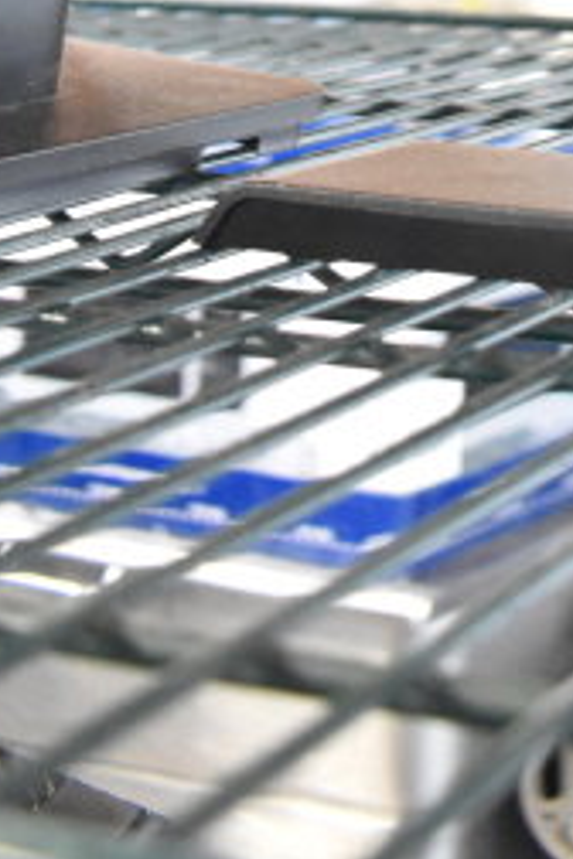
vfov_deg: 17.1
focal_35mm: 98
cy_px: -680
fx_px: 2340
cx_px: 822
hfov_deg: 13.3
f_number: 3.5
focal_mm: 18
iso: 4500
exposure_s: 1/30
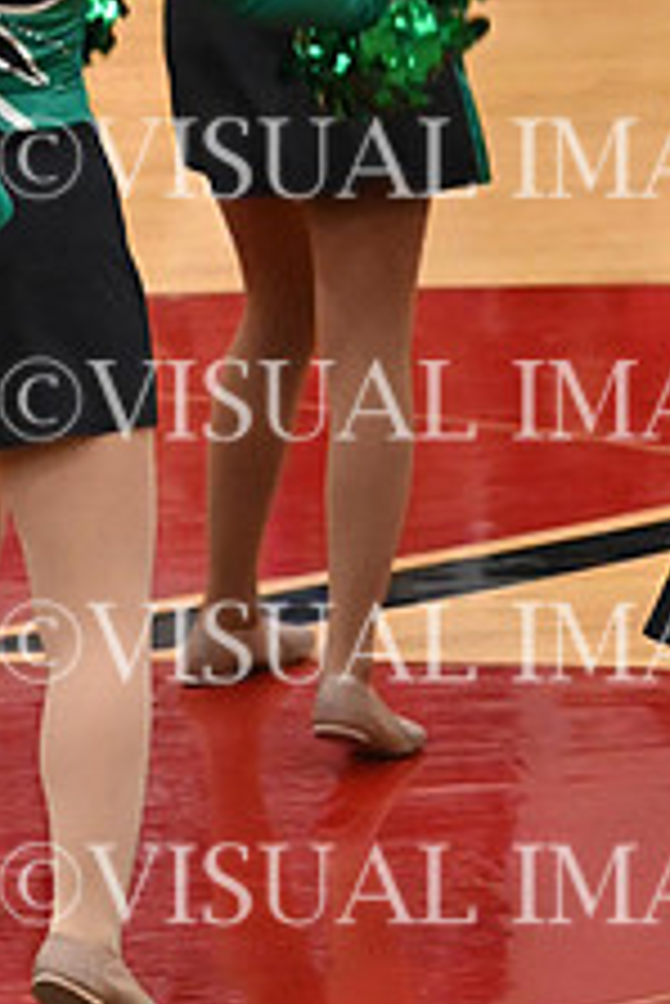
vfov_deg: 3.5
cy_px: 279
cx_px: 866
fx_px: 16277
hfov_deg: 2.4
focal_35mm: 584
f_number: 4
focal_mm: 150
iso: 8000
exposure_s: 1/400
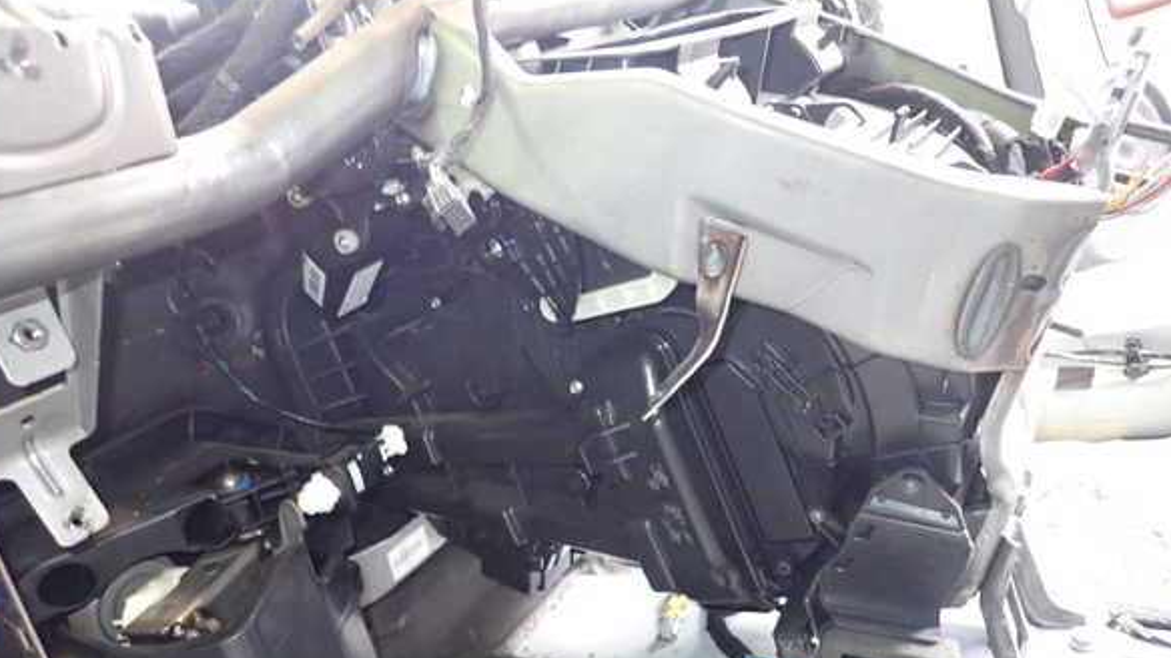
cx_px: 573
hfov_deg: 67.9
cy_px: 363
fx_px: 869
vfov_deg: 41.4
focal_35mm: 28
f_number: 2
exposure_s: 1/30
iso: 800
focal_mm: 4.5
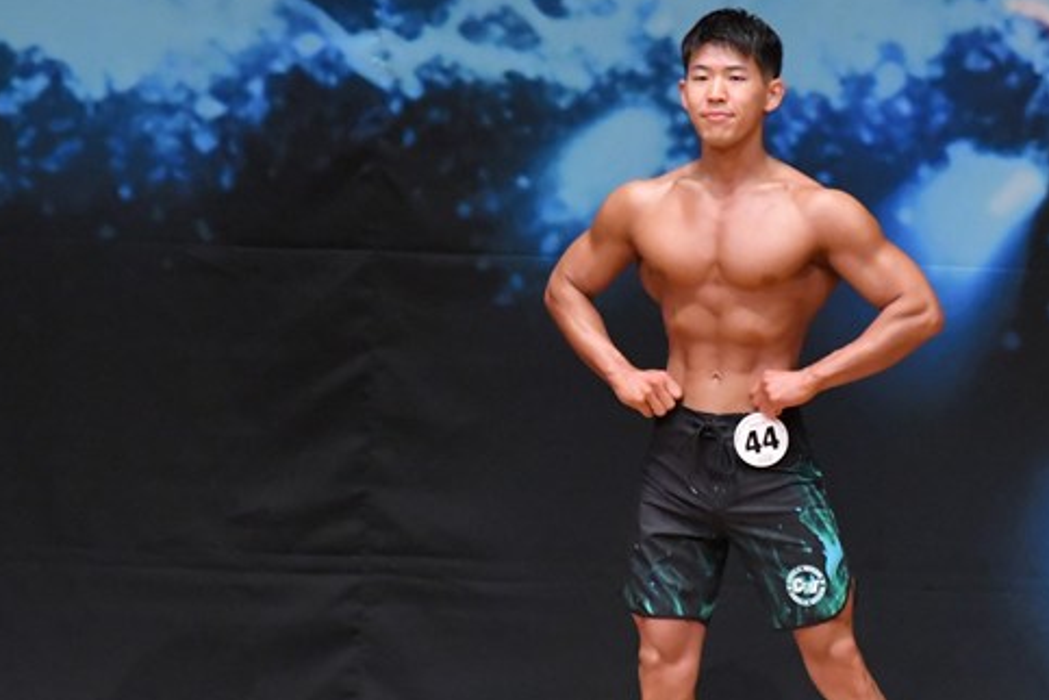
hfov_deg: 4.3
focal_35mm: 481
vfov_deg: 2.9
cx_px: 720
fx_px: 14015
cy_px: 511
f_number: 5.6
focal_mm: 200
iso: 8000
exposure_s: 1/400
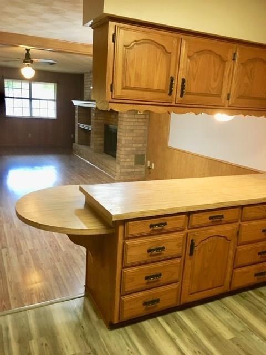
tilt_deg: -13.3
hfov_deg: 48.2
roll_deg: -4.6
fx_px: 297
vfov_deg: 61.7
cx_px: 133
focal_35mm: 29
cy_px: 178
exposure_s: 1/30
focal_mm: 4.15
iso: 125
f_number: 2.2
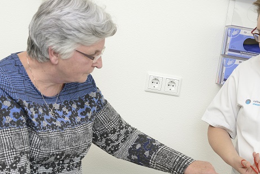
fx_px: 527
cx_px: 158
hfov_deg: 27.6
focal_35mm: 73
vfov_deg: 18.6
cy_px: 130
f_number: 7.1
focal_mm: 42
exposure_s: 1/125
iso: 640
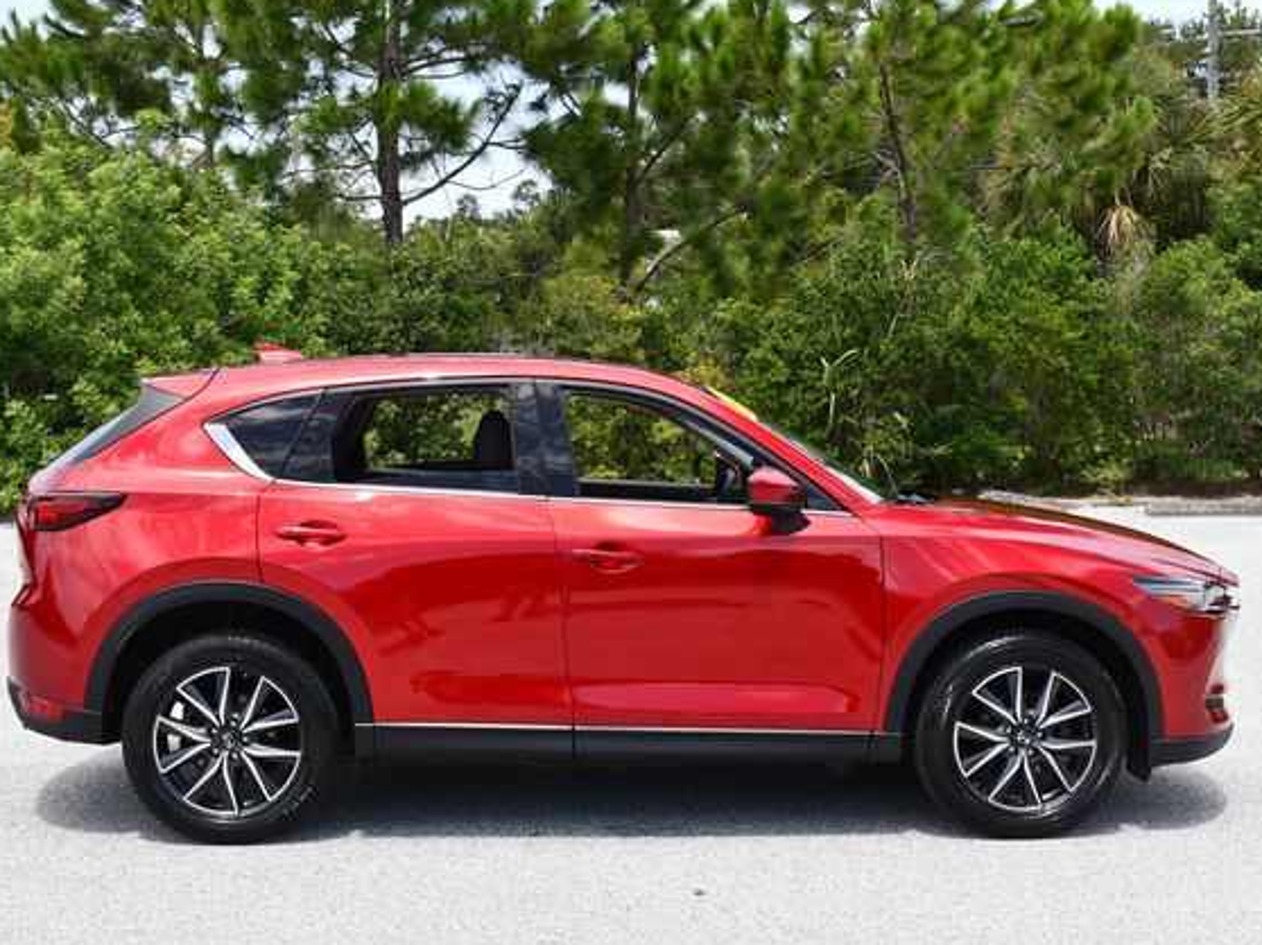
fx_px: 1931
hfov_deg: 36.2
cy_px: 472
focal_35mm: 53
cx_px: 590
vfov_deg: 27.5
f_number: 8
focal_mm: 24
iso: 180
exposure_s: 1/250
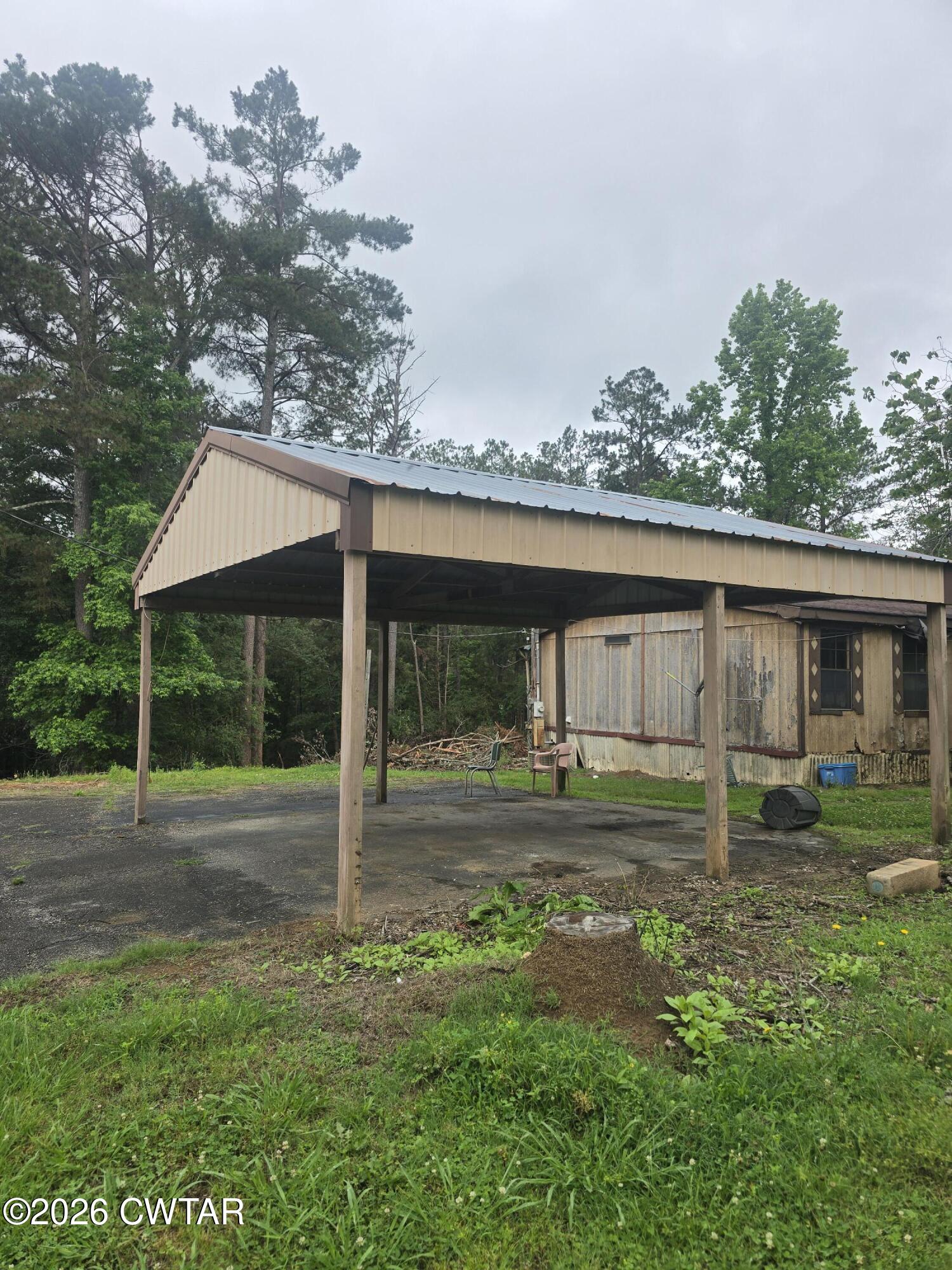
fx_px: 843
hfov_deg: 58.9
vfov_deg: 73.9
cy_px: 635
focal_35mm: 23
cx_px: 476
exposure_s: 1/295
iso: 12
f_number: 1.7
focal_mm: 6.3
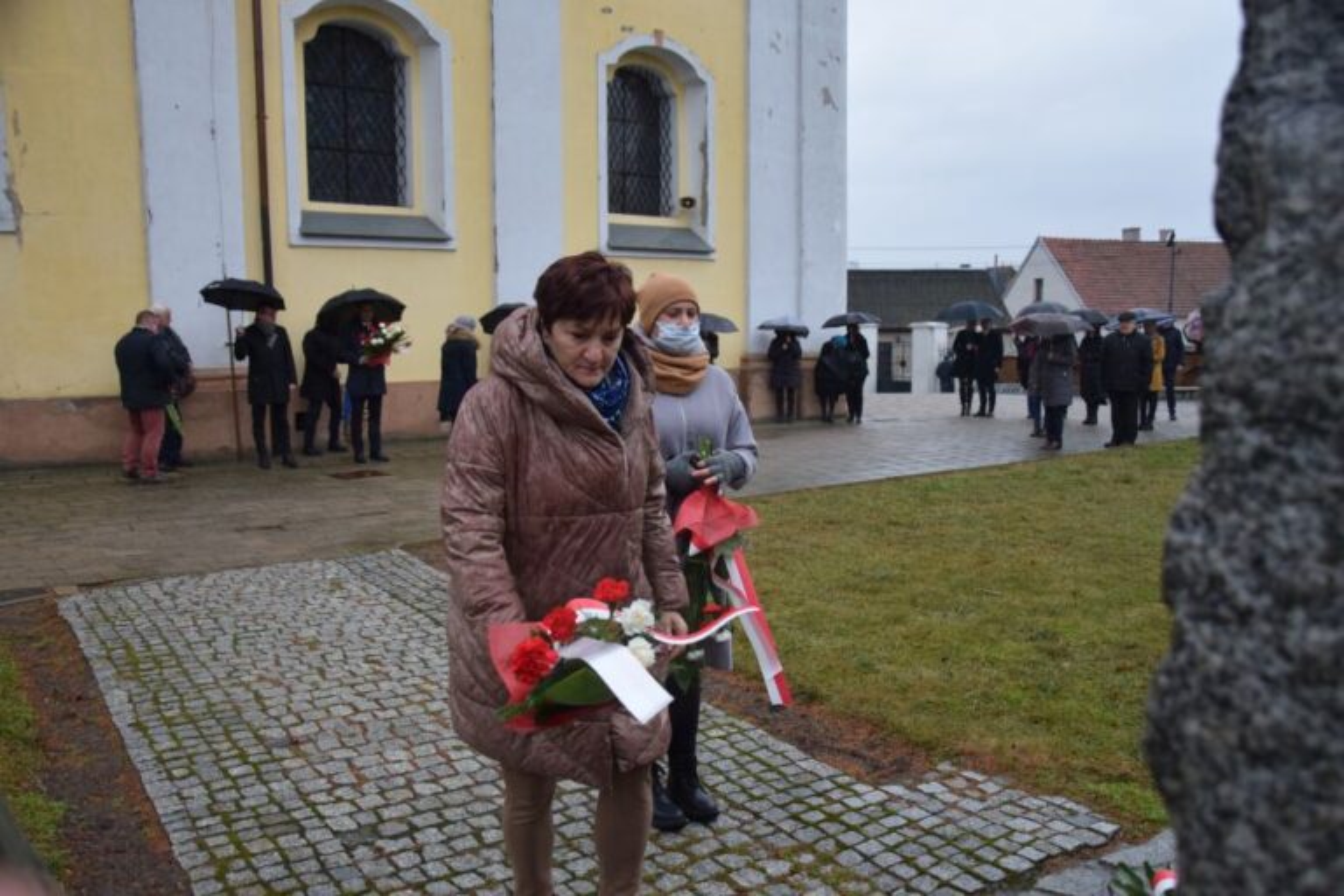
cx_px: 672
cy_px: 448
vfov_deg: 41.7
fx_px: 1176
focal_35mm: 32
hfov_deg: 59.5
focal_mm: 21
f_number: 4
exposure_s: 1/1000
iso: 800
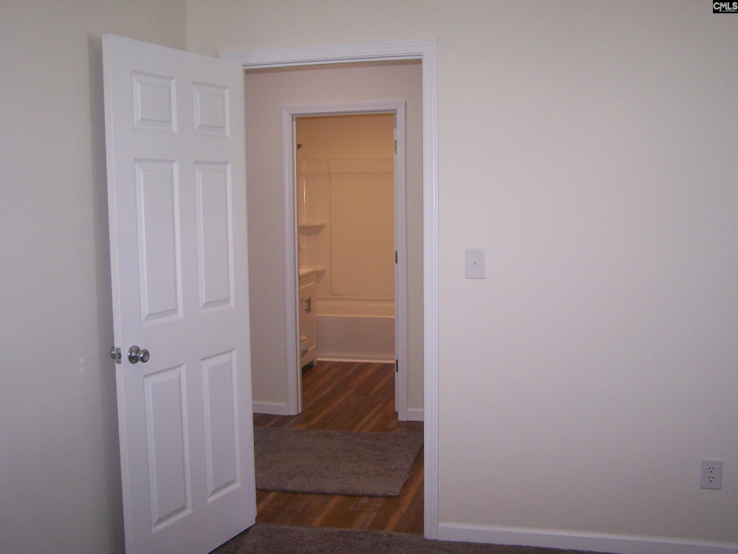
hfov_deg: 48.9
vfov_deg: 37.8
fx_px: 811
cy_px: 277
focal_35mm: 38
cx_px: 369
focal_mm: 6.3
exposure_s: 1/60
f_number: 2.8
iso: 160
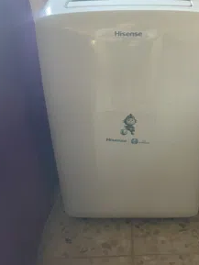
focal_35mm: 36
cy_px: 116
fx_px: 276
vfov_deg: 51.2
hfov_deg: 39.3
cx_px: 129
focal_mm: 4.2
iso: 500
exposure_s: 1/41
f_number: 1.6
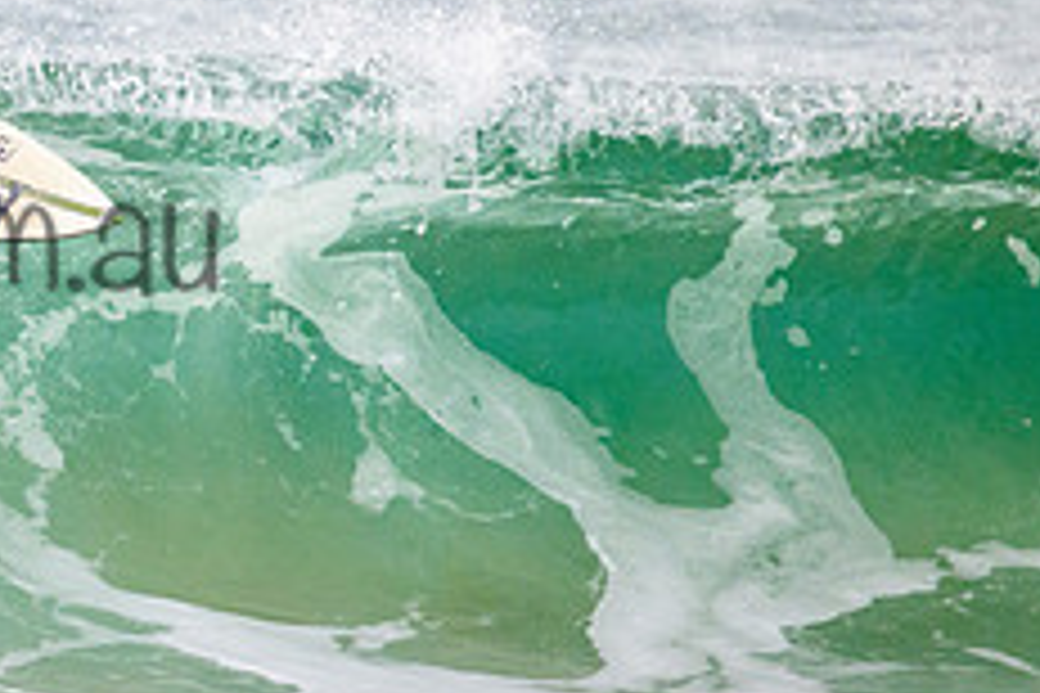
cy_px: 187
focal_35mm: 2006
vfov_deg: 0.7
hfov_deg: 1.0
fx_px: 57947
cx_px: -257
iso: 2000
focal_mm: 800
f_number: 11
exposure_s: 1/2000
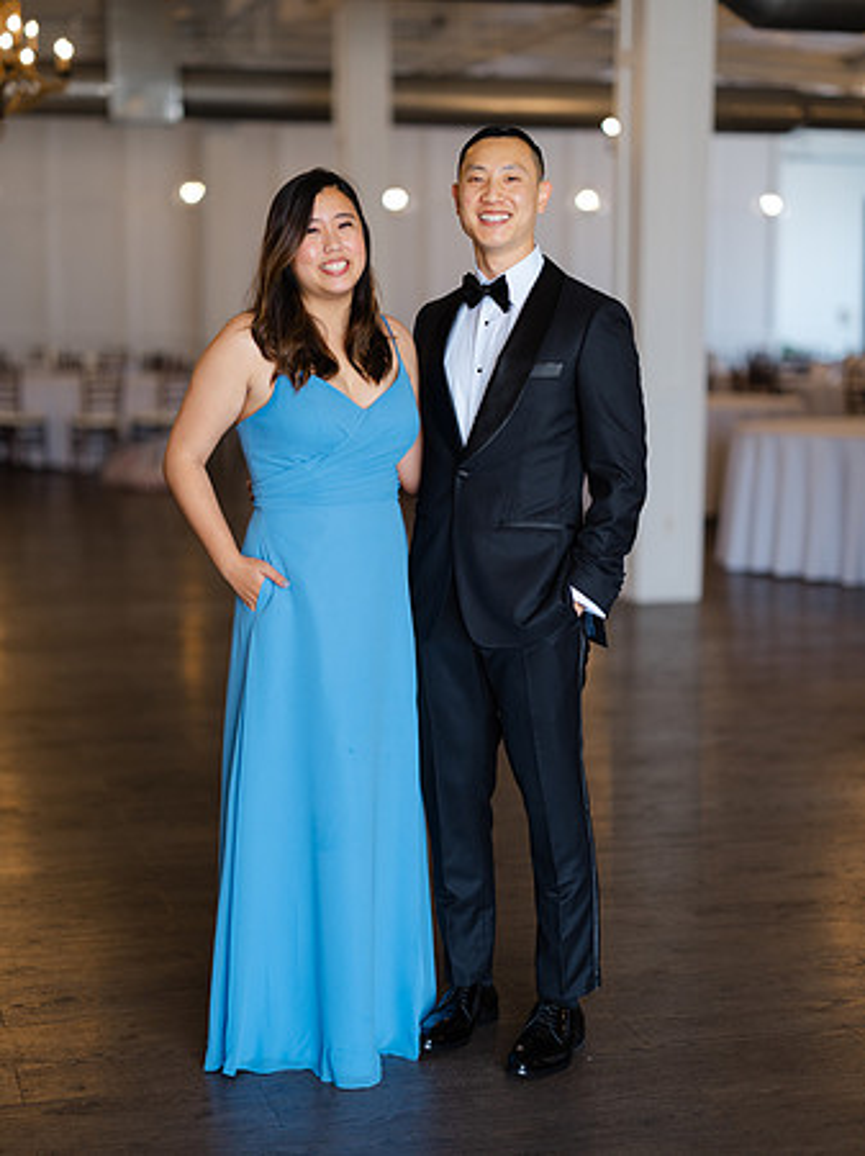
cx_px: 432
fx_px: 2101
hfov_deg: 23.3
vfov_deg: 30.7
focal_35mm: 63
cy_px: 578
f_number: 1.7
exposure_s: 1/250
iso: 400
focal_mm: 80
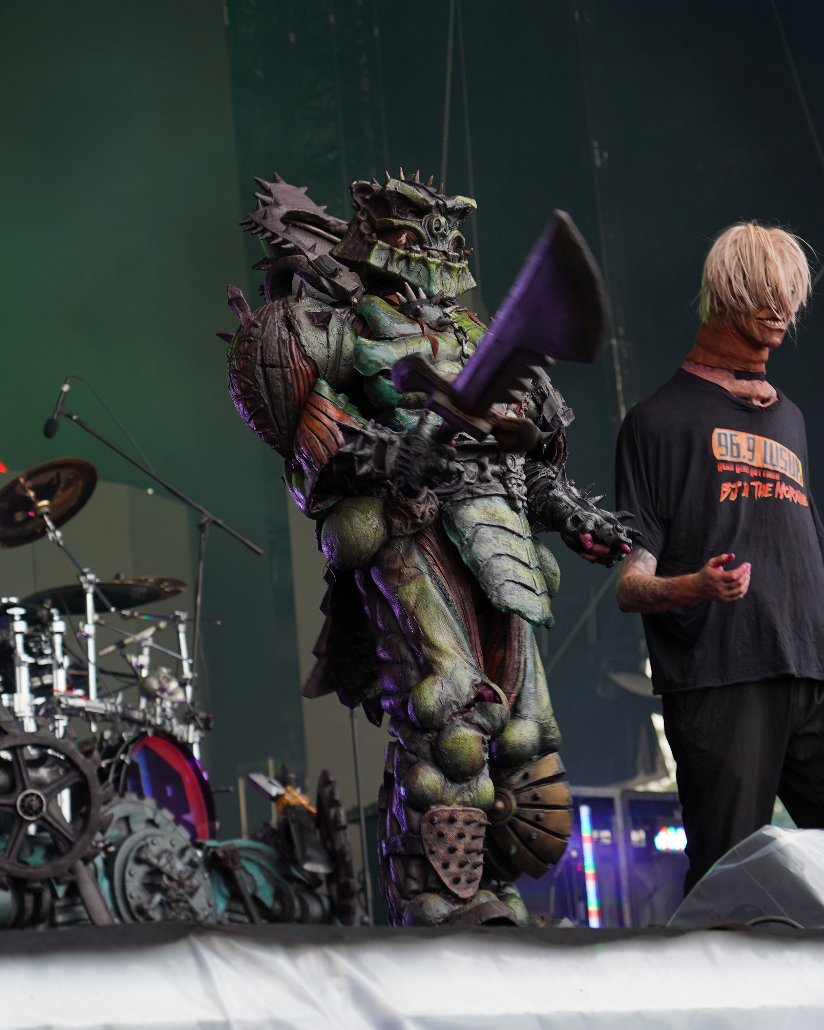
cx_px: 544
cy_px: 514
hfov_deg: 15.5
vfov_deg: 19.4
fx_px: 3018
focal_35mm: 99
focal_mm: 70
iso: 125
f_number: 4
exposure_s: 1/80
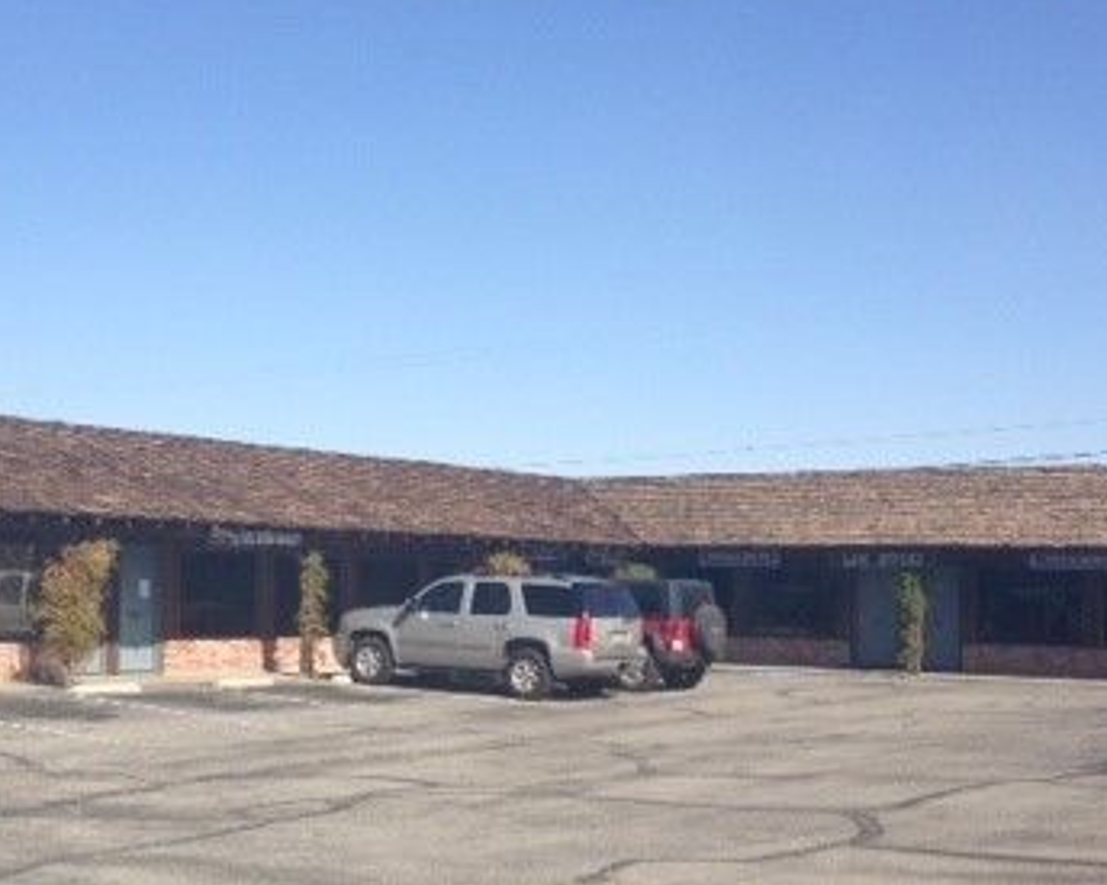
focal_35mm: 60
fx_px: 1965
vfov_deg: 25.3
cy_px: 579
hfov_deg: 31.3
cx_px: 402
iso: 50
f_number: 2.4
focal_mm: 4.13
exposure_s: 1/1748
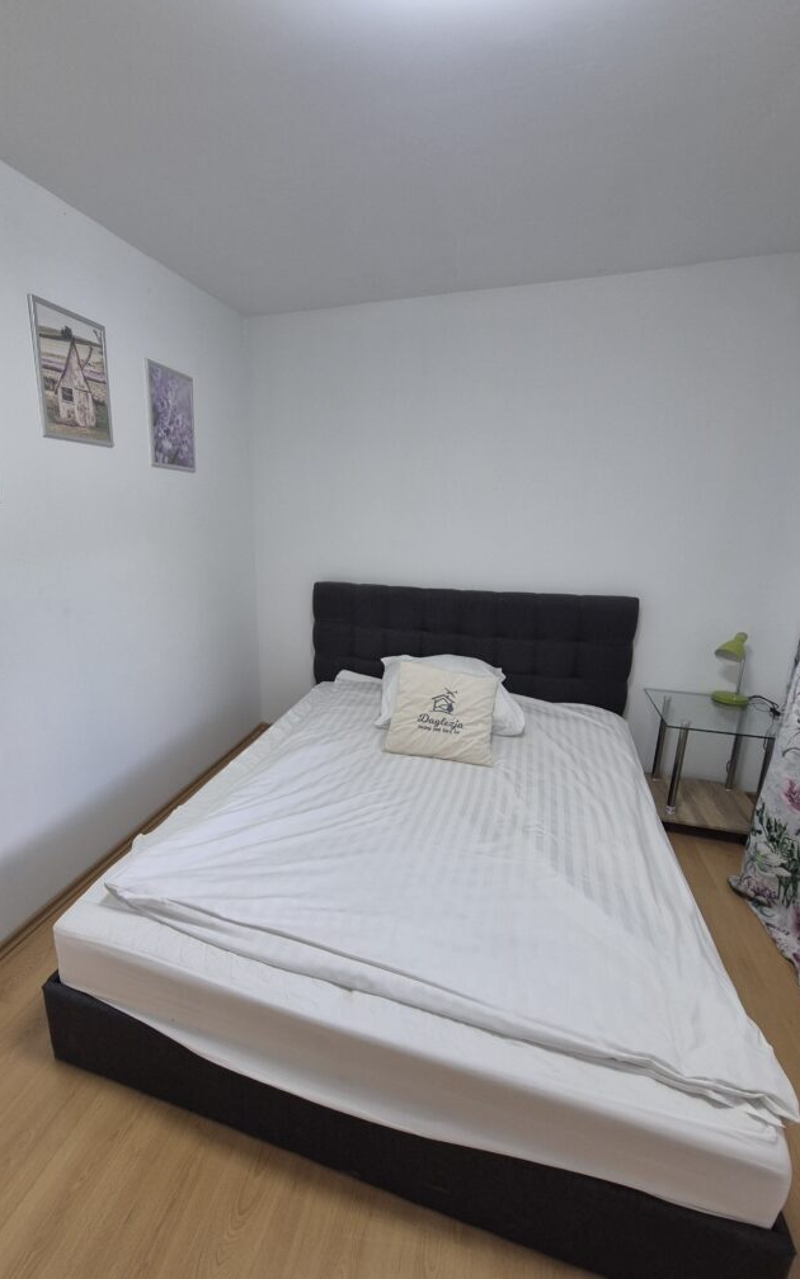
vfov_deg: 105.3
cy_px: 642
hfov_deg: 78.0
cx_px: 330
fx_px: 488
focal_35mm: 14
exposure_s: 1/50
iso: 160
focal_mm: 2.2
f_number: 2.2
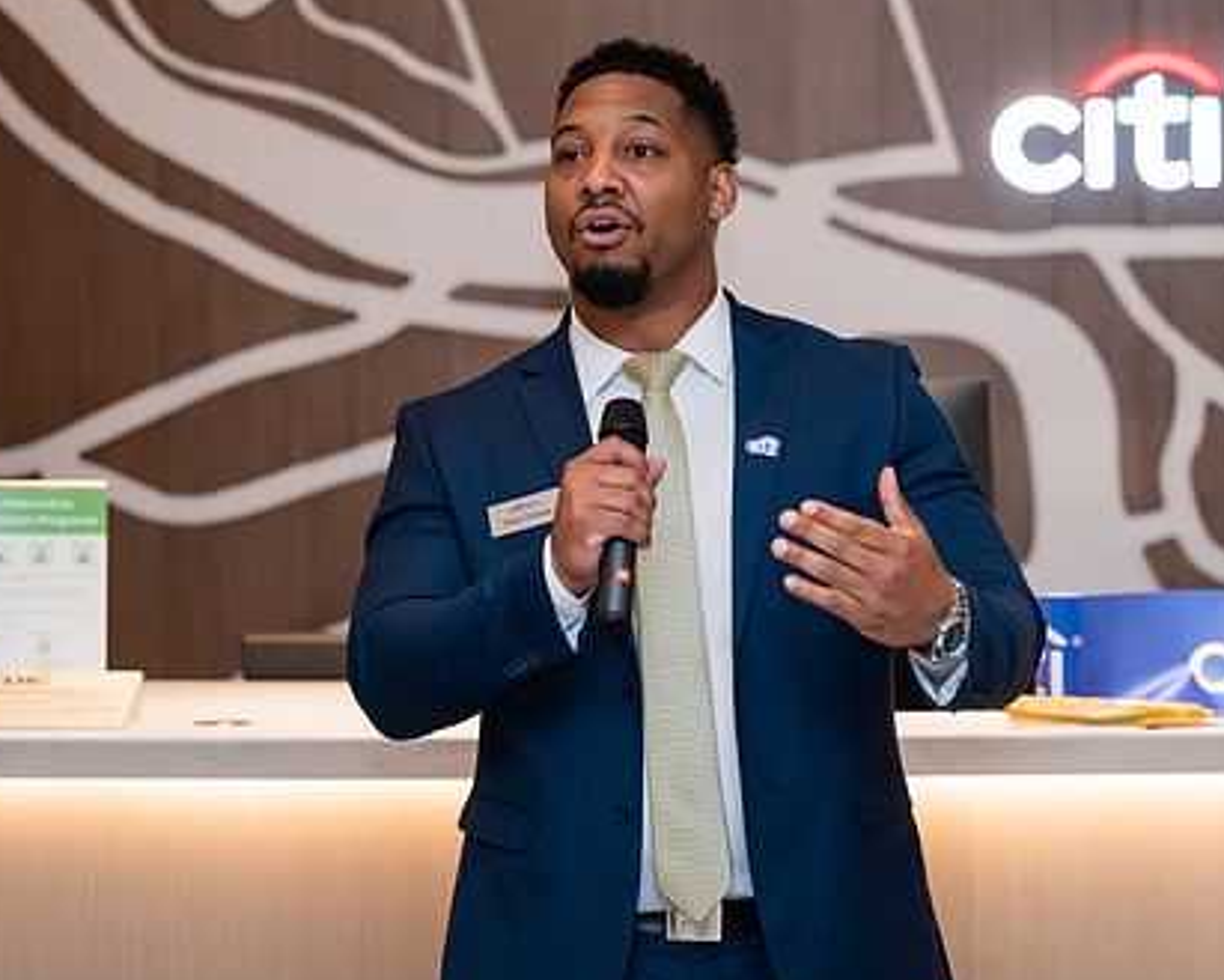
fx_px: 4457
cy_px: 423
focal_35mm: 123
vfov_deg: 12.5
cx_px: 783
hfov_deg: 15.6
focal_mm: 88
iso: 400
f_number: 3.2
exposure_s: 1/160
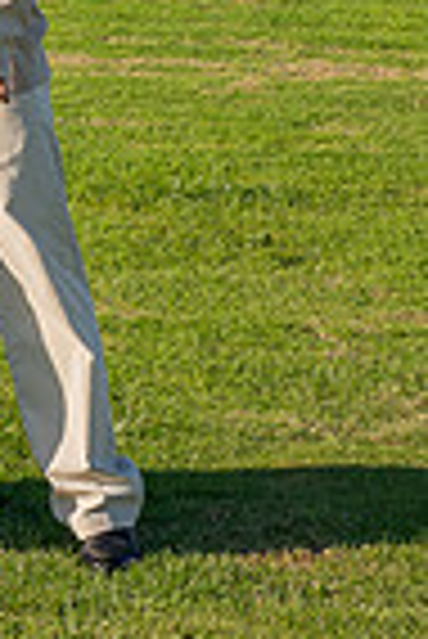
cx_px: -395
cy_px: -353
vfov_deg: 15.1
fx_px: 2206
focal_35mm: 124
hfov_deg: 10.3
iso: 200
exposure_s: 1/640
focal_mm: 24
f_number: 9
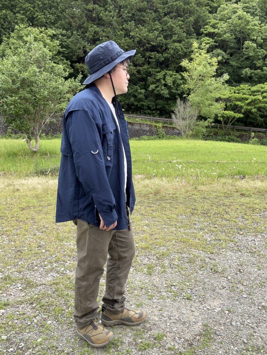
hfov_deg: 46.8
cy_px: 178
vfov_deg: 60.0
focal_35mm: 30
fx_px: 309
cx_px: 134
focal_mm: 2.69
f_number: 1.9
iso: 25
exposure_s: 1/381
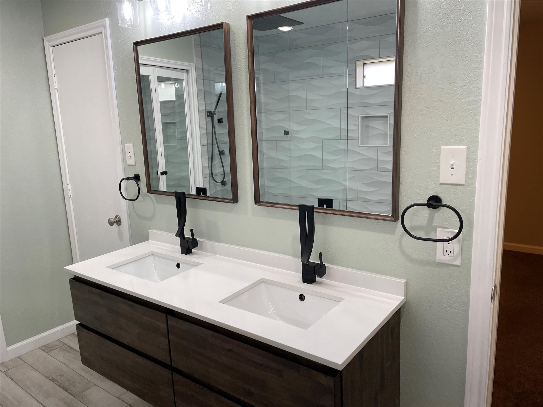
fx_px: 408
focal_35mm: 26
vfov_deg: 53.1
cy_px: 204
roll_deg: +1.6
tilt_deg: -9.7
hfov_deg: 67.3
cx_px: 272
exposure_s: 1/120
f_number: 1.6
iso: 64
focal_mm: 4.2
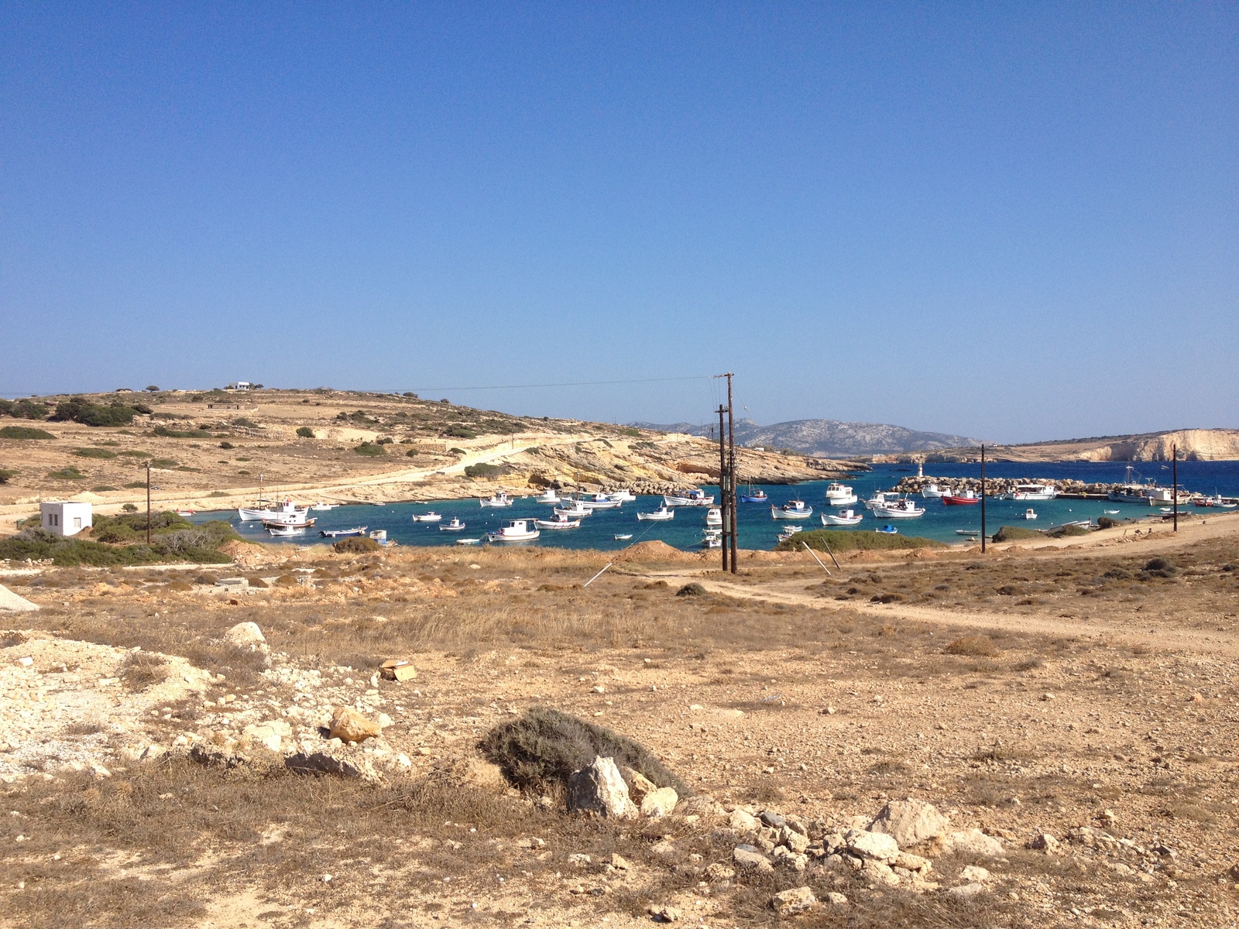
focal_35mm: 35
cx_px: 620
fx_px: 1253
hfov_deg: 52.6
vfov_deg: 40.7
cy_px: 464
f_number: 2.4
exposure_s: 1/2208
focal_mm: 4.28
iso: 50
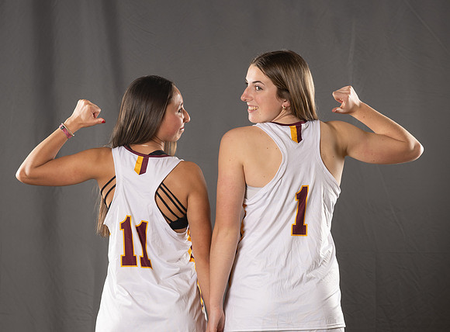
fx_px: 2383
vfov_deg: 8.0
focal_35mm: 184
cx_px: 283
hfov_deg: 10.8
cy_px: 193
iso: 125
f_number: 5.6
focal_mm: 115
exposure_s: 1/160
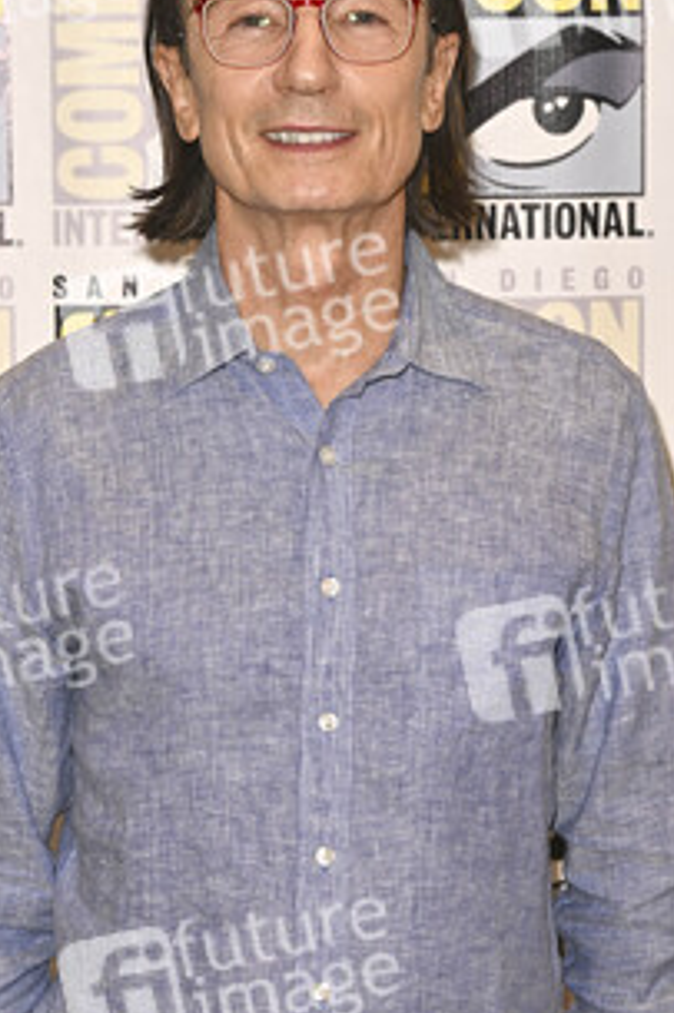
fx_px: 3683
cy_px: 478
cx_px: 325
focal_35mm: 131
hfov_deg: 10.5
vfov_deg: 15.7
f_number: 6.3
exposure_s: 1/250
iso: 2000
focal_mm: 100
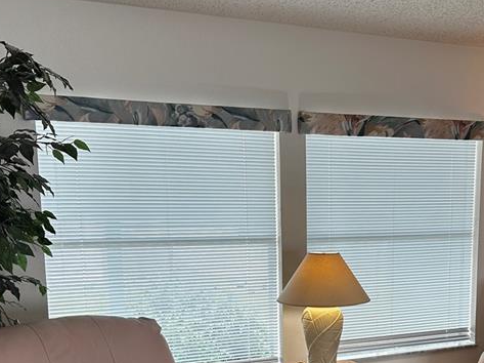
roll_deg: -0.4
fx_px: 727
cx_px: 345
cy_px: 319
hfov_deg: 36.2
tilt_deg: -8.8
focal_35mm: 52
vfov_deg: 27.1
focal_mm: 6.86
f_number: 1.78
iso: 64
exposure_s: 1/120
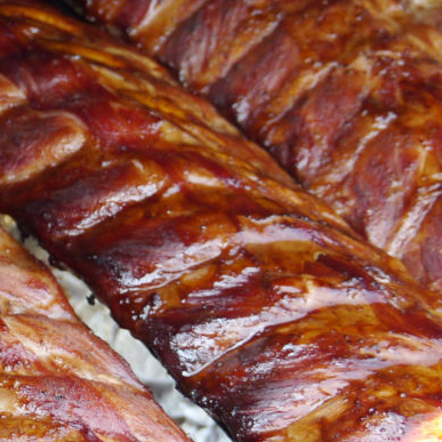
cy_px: 283
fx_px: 1387
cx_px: -396
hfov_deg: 15.2
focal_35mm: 96
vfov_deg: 18.1
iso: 320
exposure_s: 1/60
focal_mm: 14
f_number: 3.5
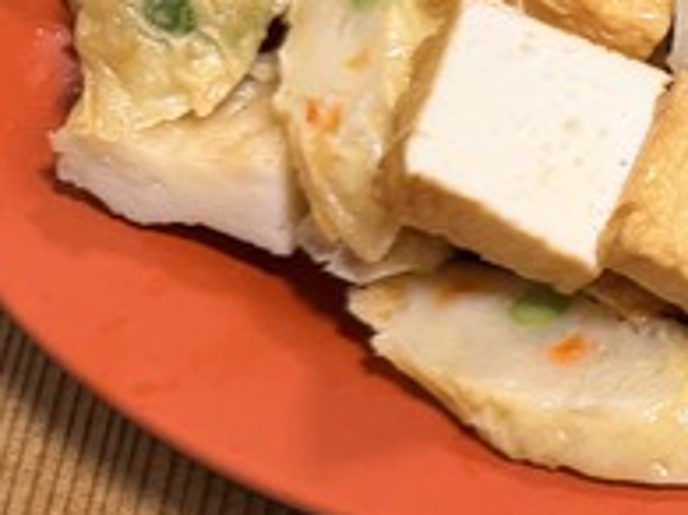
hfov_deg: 17.1
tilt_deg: -62.4
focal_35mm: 96
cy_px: 157
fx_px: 1907
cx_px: 1203
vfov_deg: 15.3
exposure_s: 1/60
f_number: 1.78
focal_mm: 6.76
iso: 400
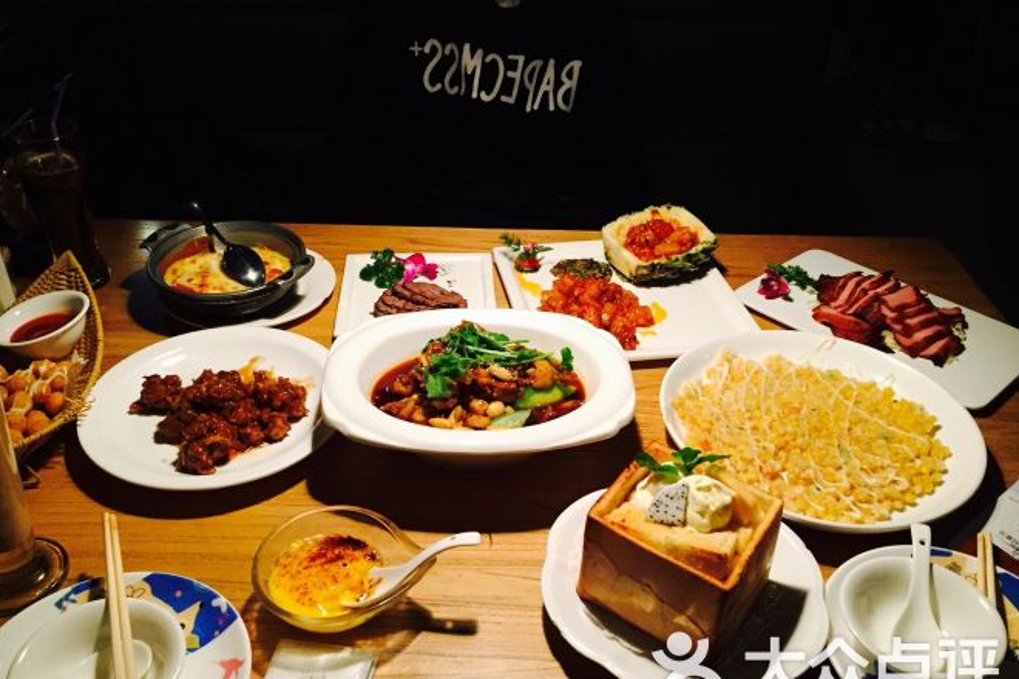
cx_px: 499
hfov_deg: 58.7
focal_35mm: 32
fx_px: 906
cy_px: 343
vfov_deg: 41.1
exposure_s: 1/33
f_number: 2.2
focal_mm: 4.15
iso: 250
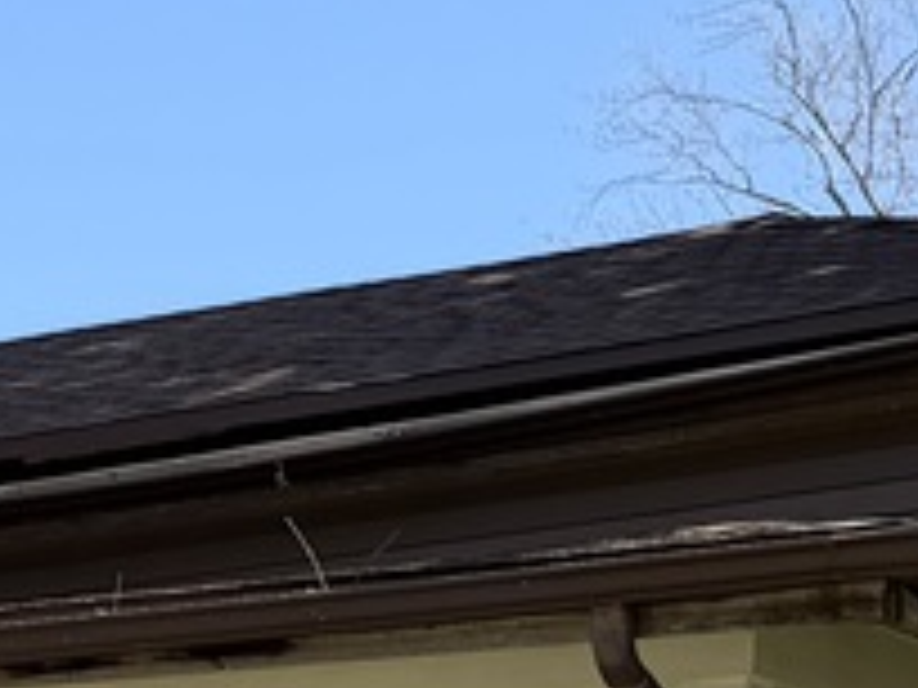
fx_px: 4482
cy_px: 1178
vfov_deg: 8.5
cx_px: 117
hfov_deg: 11.6
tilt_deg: +6.2
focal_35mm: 169
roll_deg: -0.9
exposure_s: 1/2299
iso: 80
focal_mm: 6.76
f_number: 1.78
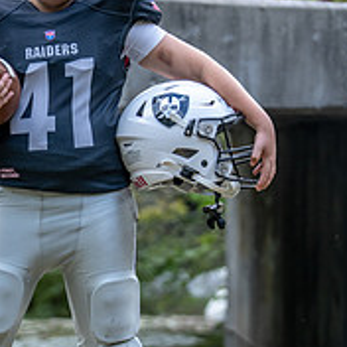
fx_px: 2280
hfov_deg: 8.7
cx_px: 45
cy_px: 172
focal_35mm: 201
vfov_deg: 8.7
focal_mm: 70
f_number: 2.8
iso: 400
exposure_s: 1/320
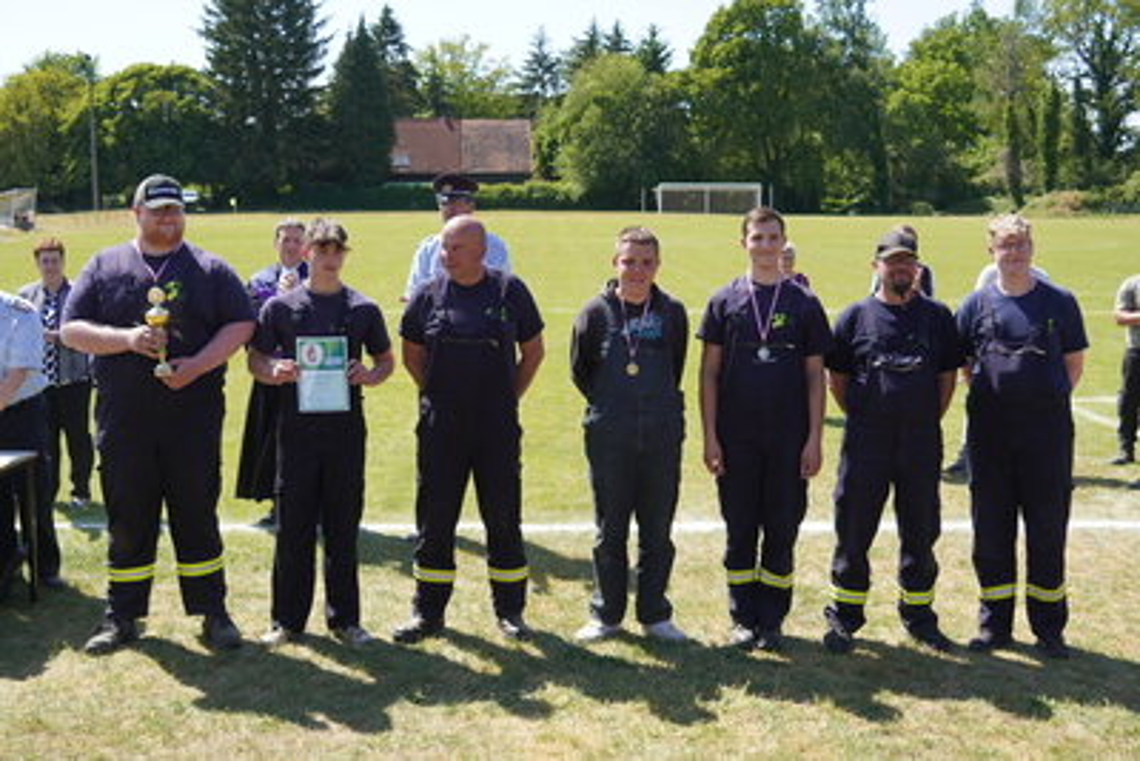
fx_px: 1330
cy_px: 380
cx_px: 570
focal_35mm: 42
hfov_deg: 46.4
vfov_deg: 31.9
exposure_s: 1/320
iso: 100
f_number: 4.5
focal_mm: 28
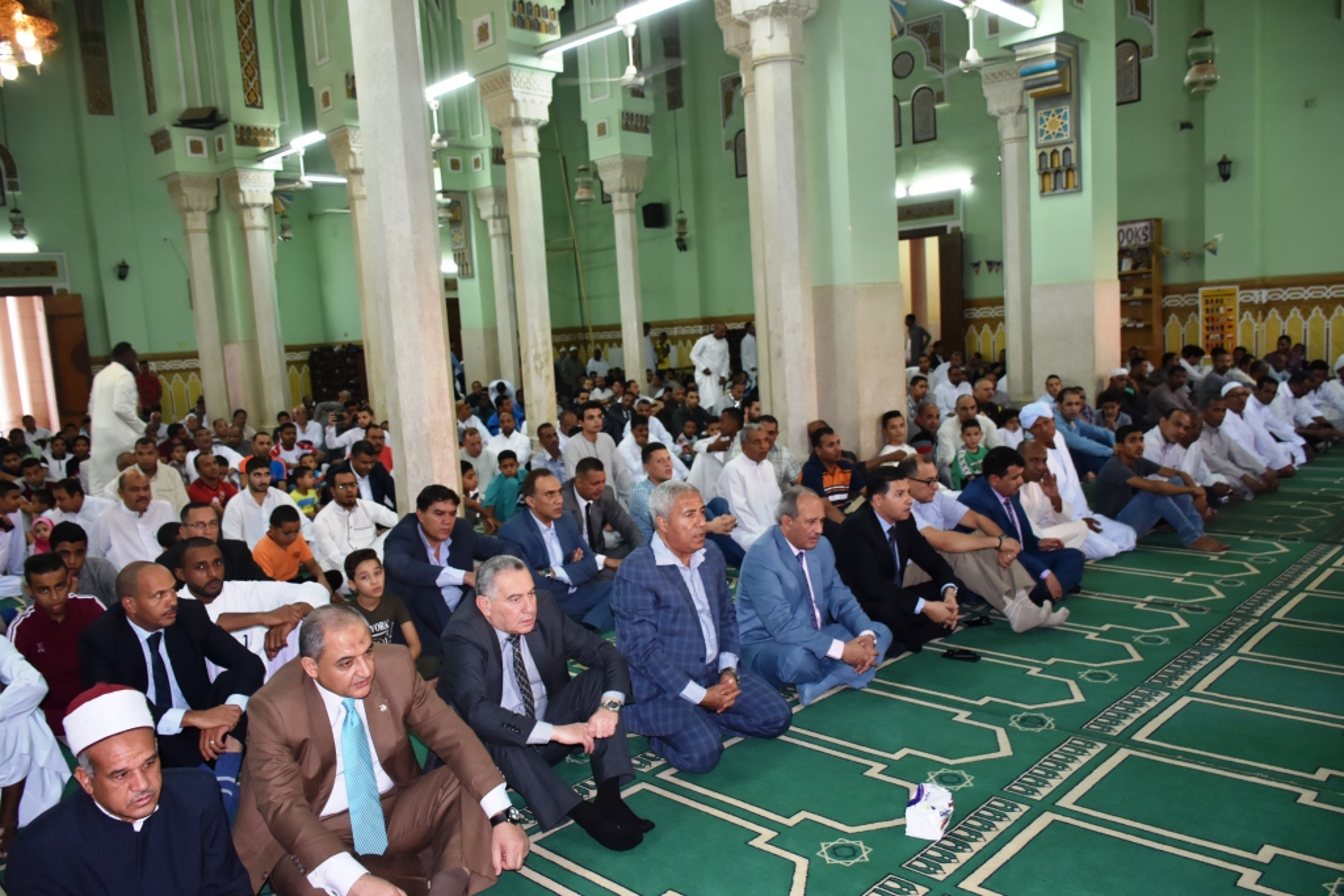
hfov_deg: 67.4
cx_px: 672
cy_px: 448
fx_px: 1008
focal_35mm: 27
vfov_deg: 47.9
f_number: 3.5
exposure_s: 1/60
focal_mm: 18
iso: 720
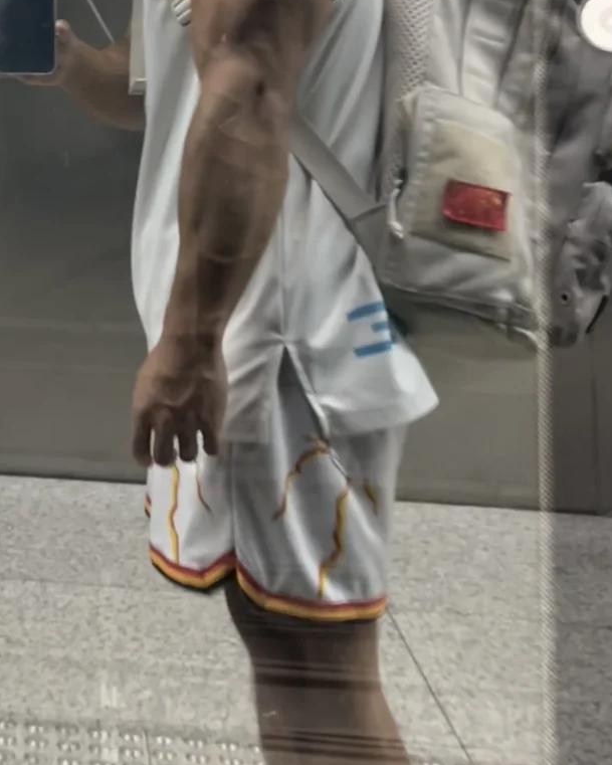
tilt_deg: -6.7
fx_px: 1087
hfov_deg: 30.7
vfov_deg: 38.4
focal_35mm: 48
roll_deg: +1.7
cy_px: 260
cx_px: 124
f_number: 1.6
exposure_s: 1/33
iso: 400
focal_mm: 5.1
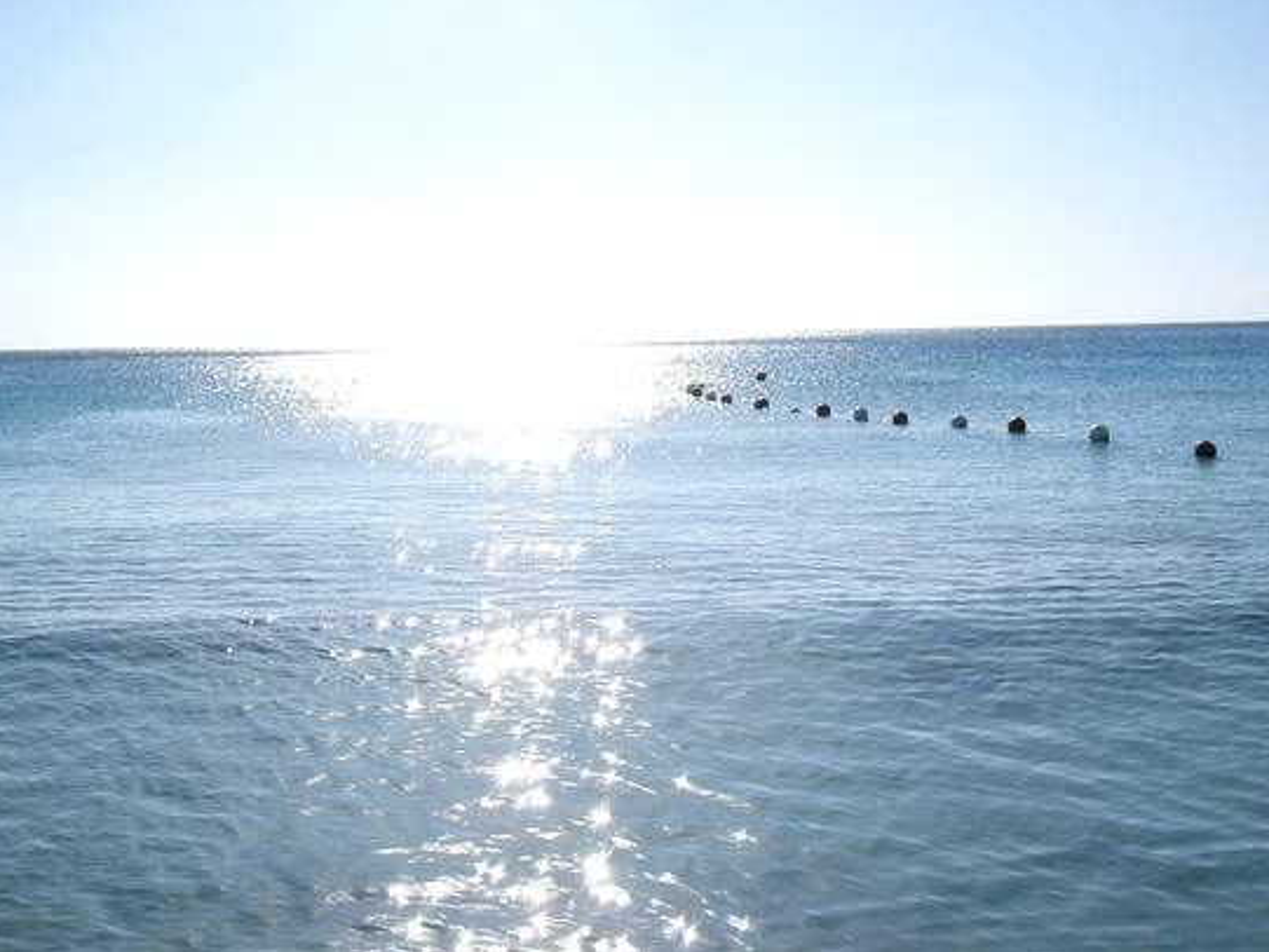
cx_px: 540
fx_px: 1687
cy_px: 399
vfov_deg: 31.5
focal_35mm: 46
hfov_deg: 41.1
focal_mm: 8
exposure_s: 1/2000
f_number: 4.8
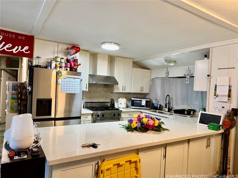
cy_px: 89
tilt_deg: -0.7
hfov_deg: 71.6
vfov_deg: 56.8
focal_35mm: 24
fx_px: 165
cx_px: 119
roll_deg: -2.4
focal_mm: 6.76
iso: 160
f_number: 1.78
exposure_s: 1/60
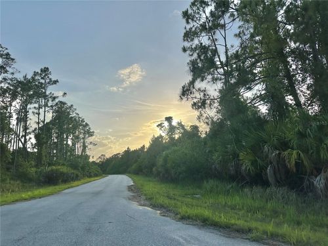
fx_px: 227
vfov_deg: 56.8
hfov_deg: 71.6
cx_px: 164
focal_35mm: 24
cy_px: 123
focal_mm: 6.86
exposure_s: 1/8197
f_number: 1.78
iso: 80
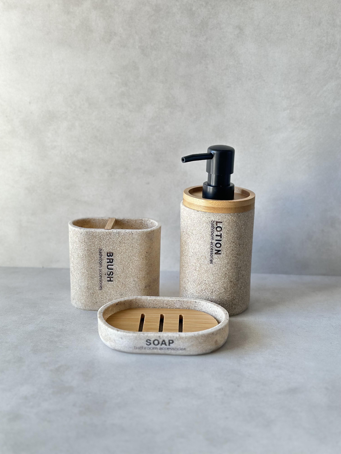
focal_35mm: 48
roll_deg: -1.1
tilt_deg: -16.6
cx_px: 170
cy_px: 227
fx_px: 630
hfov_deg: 30.3
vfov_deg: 39.7
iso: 125
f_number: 1.78
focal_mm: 6.86
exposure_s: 1/85
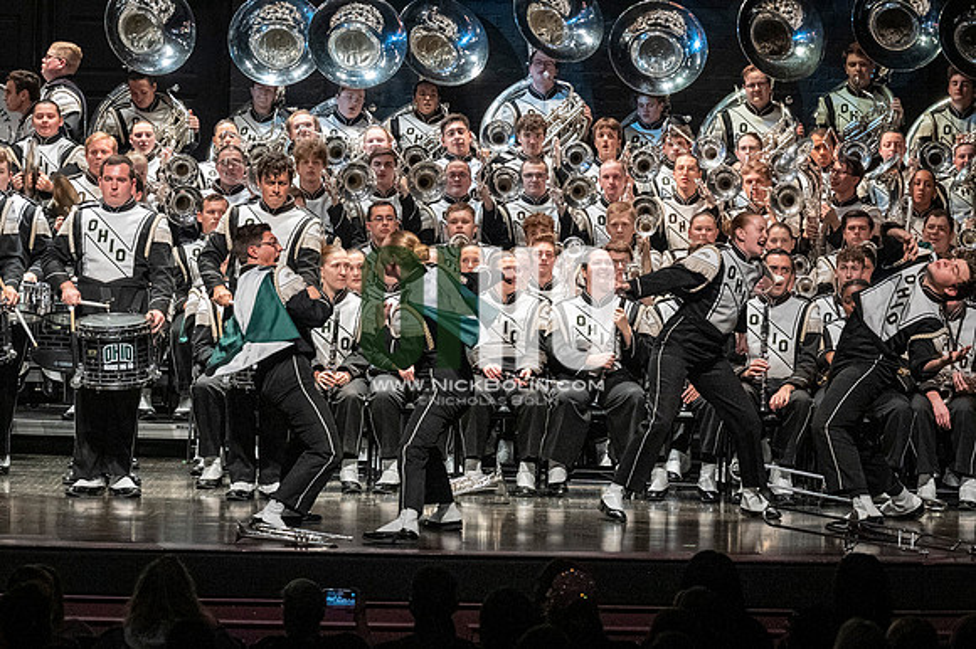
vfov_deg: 7.0
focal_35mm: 195
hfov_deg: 10.6
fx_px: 5283
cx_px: 488
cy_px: 324
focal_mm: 130
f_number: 4
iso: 4000
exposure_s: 1/500
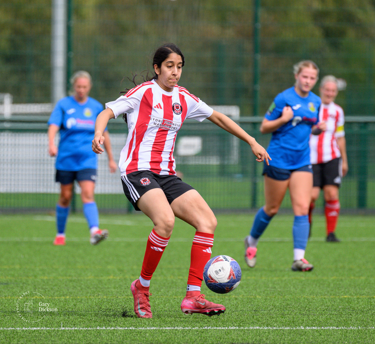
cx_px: 145
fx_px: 8120
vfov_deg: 2.4
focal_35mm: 690
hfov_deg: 2.6
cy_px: 129
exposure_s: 1/1600
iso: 640
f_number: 5.6
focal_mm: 400
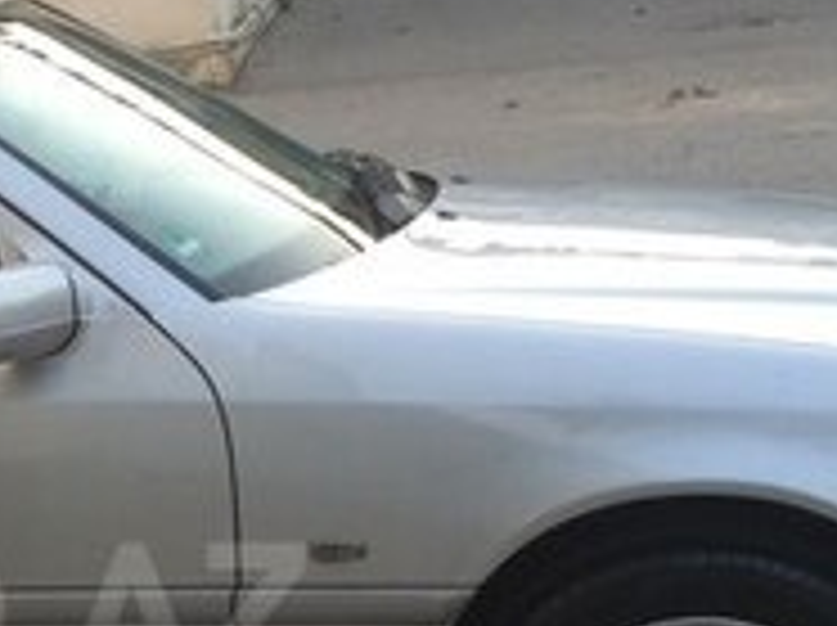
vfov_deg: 14.1
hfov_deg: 18.2
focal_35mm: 103
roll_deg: +6.3
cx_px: -153
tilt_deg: -18.9
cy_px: 610
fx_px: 2487
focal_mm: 4.15
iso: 40
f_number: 2.2
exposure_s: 1/100
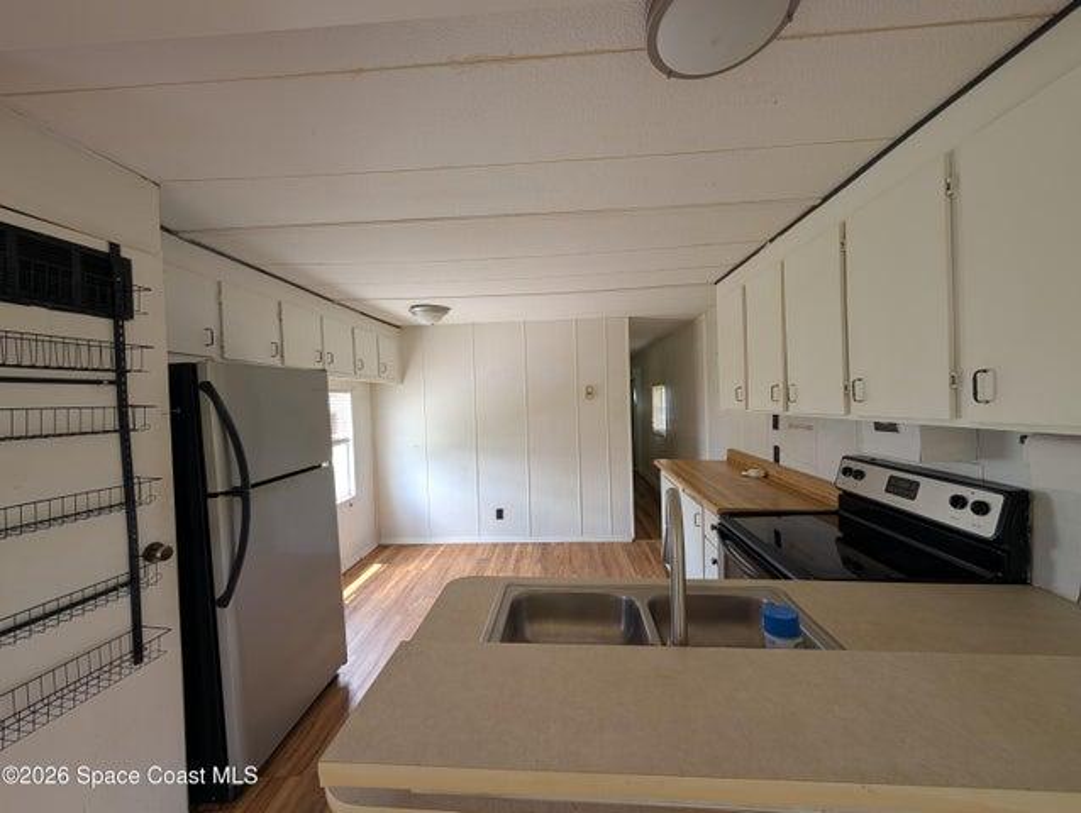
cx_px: 540
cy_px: 406
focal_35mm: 12
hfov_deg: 110.5
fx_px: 375
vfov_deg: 94.6
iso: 48
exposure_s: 1/32.1
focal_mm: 2.02
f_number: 1.7
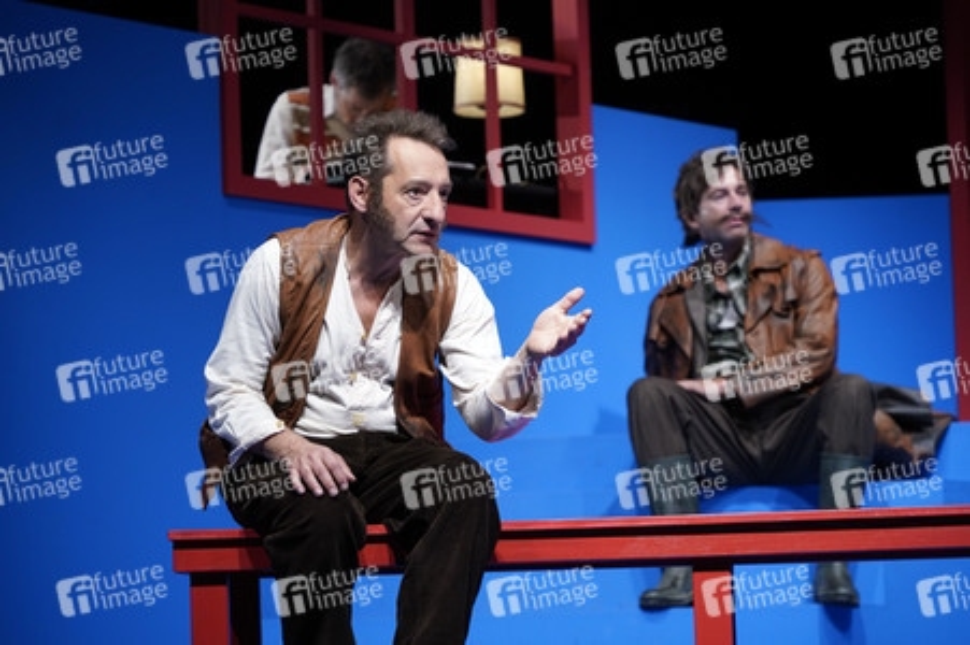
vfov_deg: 9.6
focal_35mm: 142
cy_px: 322
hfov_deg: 14.5
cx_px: 485
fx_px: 3823
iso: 2000
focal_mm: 142
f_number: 5.6
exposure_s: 1/400
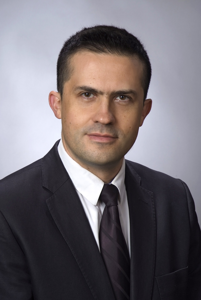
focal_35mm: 158
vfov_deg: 13.0
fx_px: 1320
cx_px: 100
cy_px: 150
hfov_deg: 8.7
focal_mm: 105
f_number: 10
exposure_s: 1/60
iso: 160
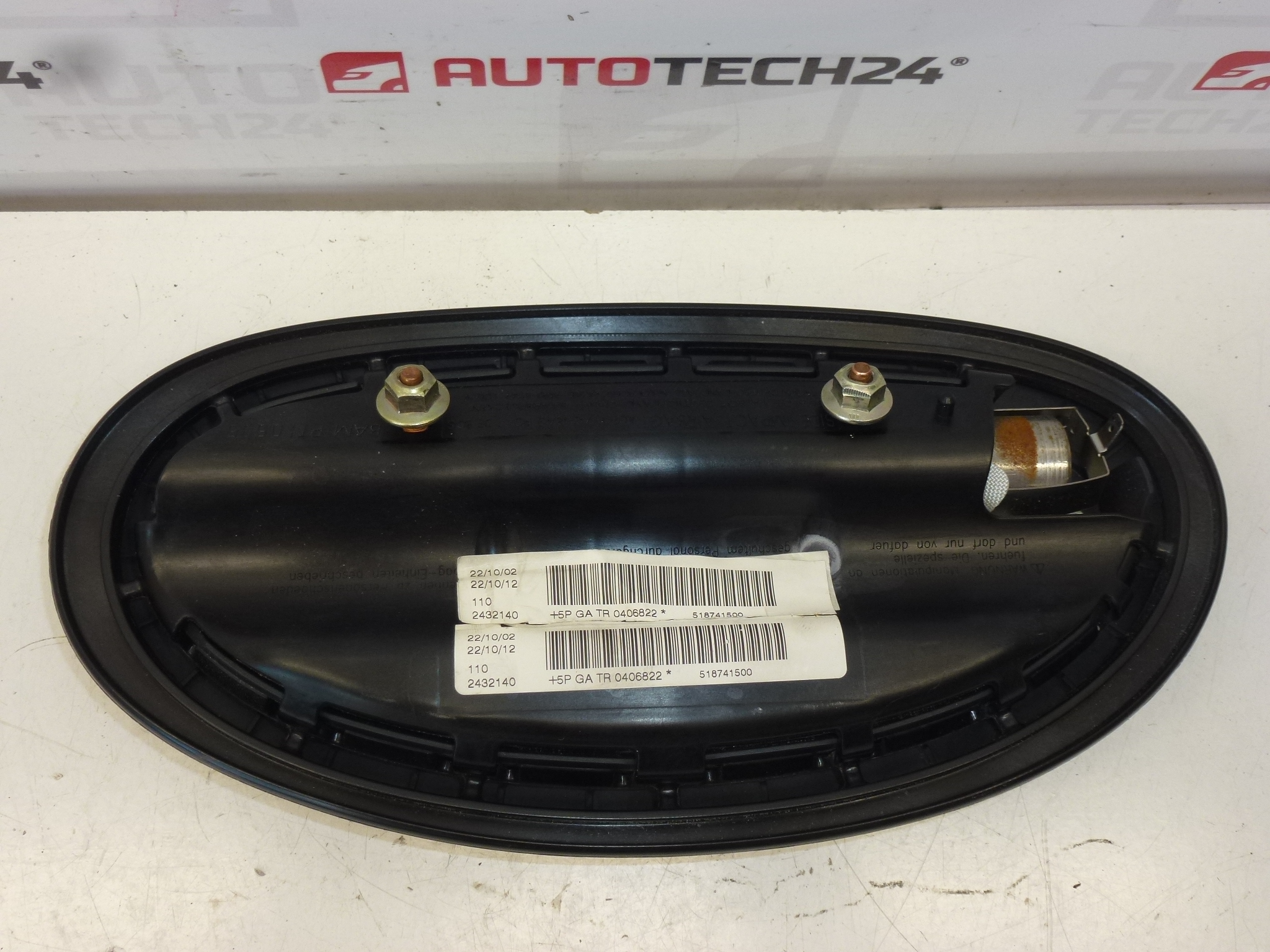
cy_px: 476
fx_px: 1394
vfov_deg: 37.7
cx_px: 635
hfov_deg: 49.0
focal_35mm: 38
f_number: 3.8
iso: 160
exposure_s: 1/60
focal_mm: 6.8
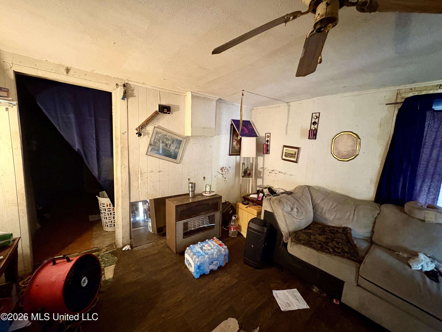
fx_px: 179
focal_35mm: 14
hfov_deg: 102.1
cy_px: 166
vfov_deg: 85.7
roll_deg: -2.8
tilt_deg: -9.3
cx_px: 221
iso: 800
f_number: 2.2
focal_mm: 2.22
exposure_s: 1/30
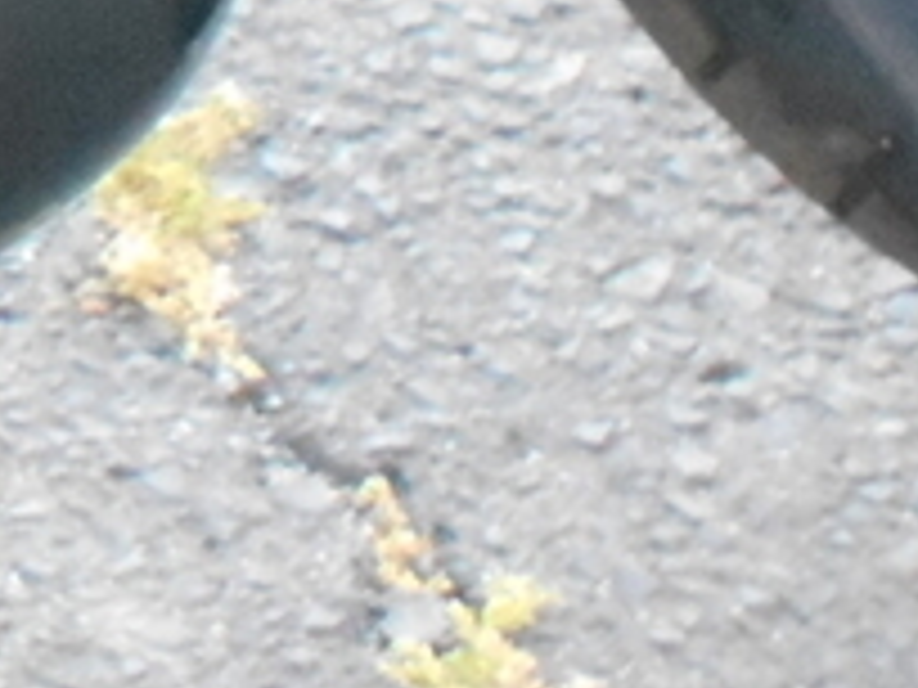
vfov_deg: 3.8
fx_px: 10290
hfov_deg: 5.0
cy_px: -1165
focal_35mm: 388
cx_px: -1354
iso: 800
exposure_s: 1/125
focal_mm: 11.6
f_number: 5.3
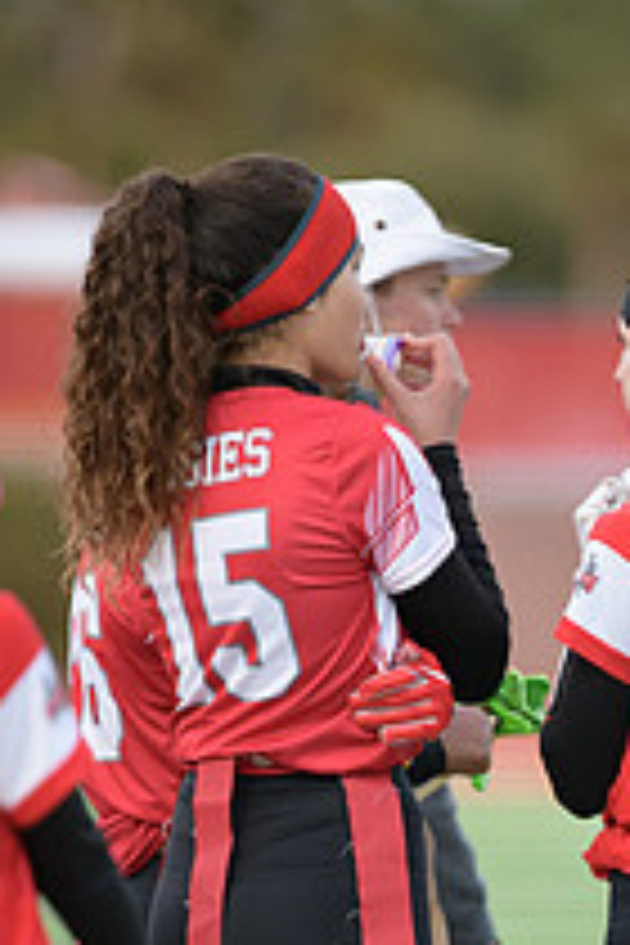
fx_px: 16904
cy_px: 918
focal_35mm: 644
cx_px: 526
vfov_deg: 3.2
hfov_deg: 2.1
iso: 2000
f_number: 2.8
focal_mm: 300
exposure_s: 1/1250
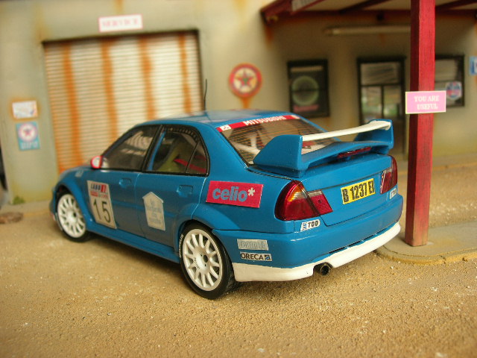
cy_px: 179
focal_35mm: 38
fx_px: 524
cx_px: 238
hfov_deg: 49.0
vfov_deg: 37.7
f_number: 2.8
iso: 64
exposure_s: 1/22.2
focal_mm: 7.8
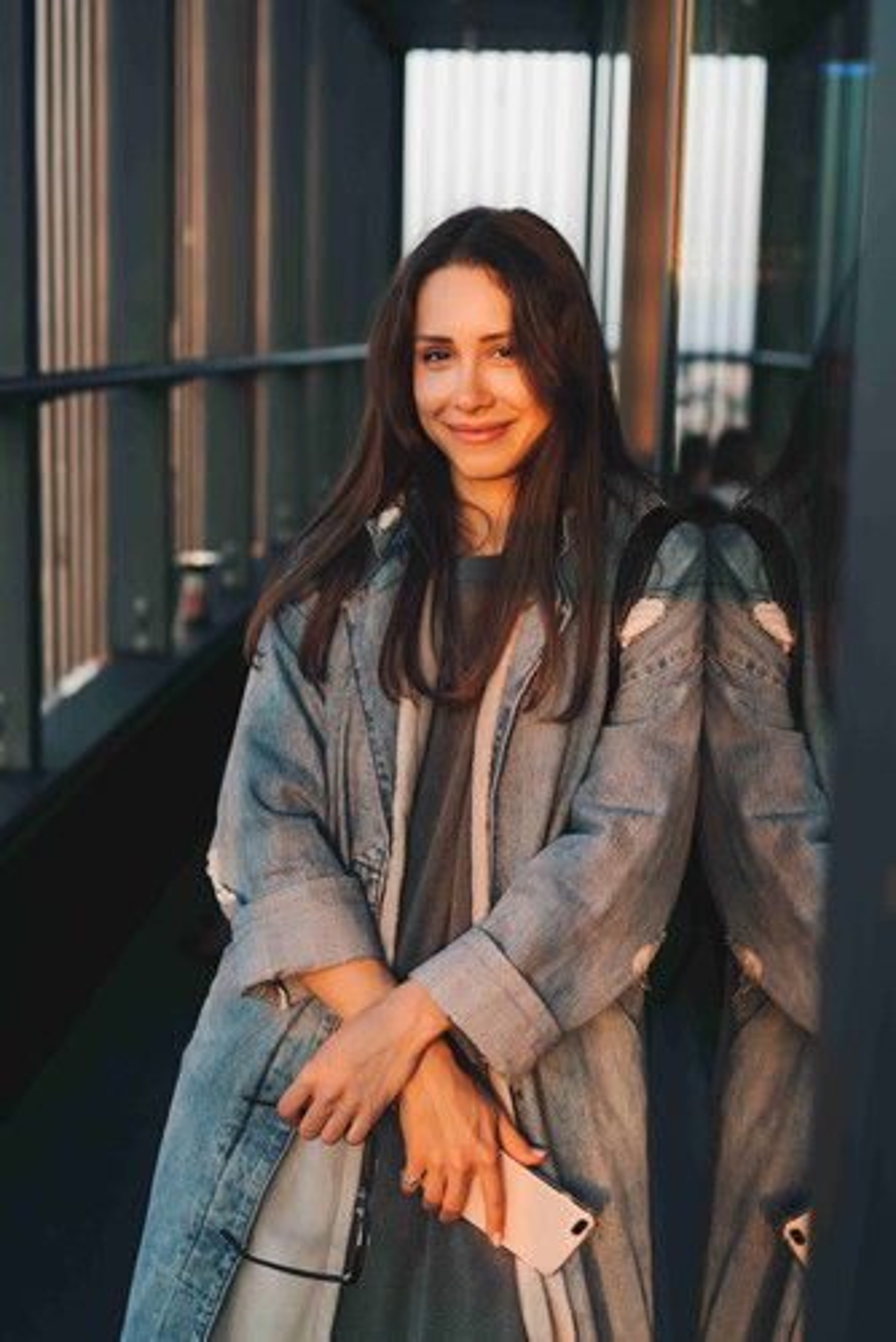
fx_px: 2050
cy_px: 671
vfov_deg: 36.2
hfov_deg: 24.7
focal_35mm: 55
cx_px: 448
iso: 640
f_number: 3.2
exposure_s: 1/500
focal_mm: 55
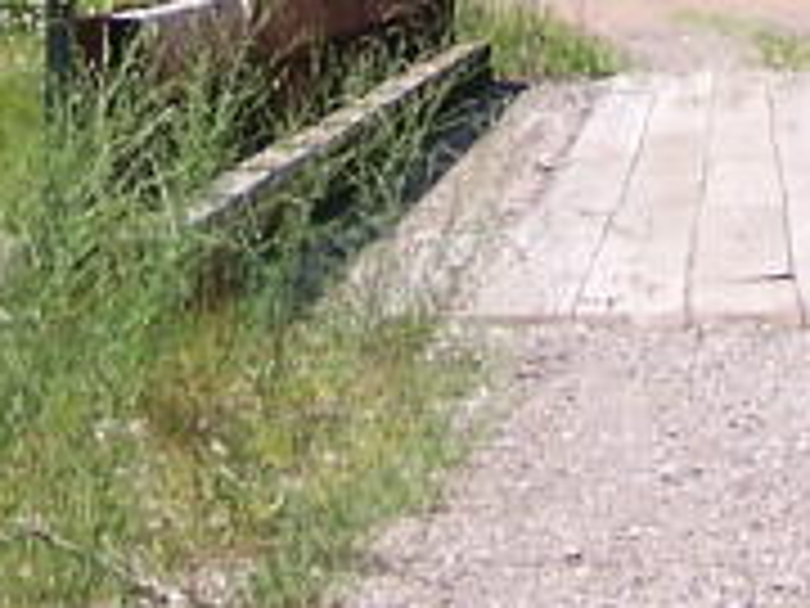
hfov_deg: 9.1
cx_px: 904
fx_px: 5054
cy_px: -540
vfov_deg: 6.7
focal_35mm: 216
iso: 80
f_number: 2.8
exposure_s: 1/1000
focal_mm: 6.3
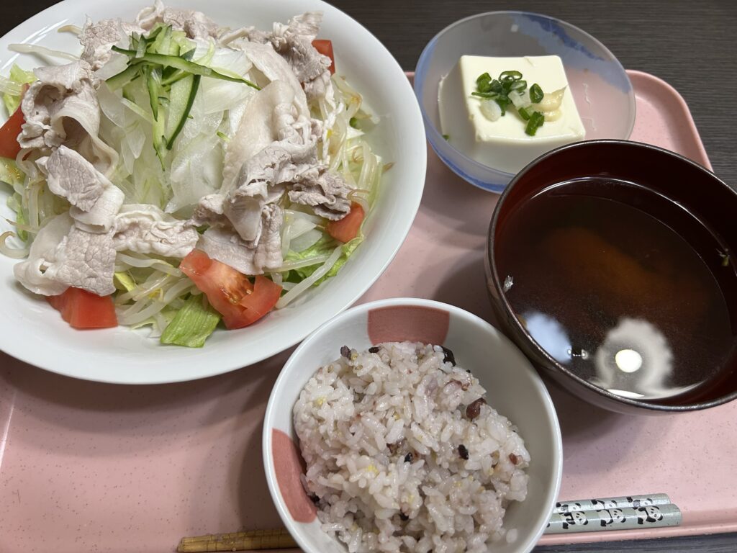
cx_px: 368
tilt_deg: -63.2
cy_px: 276
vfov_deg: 53.1
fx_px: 554
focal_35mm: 26
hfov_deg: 67.3
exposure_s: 1/121
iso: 125
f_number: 1.5
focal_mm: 5.7
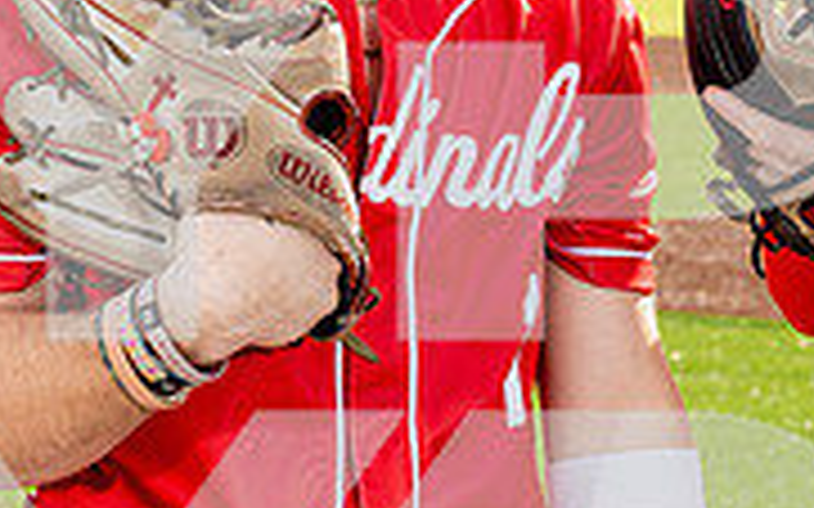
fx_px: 4768
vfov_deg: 6.1
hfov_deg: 9.8
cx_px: 310
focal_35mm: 215
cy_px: 106
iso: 160
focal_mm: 63
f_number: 8
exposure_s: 1/250
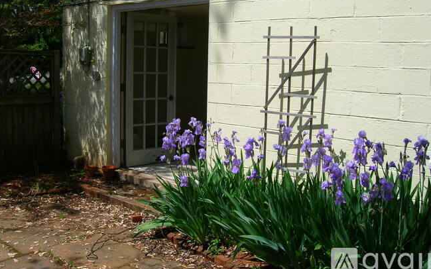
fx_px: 435
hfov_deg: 52.8
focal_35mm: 37
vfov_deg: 34.3
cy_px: 109
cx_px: 217
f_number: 4.9
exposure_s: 1/485
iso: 50
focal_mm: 5.7
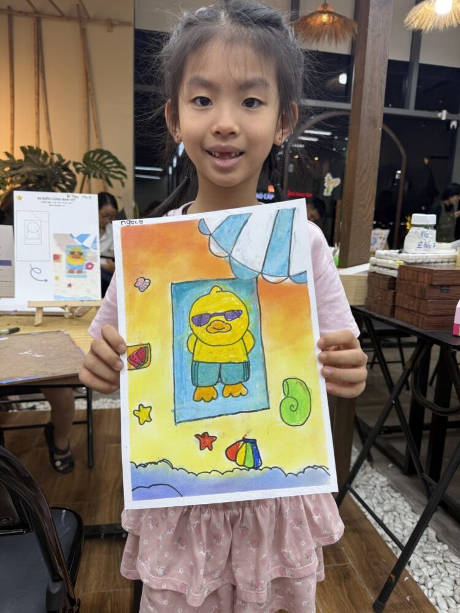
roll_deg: -3.2
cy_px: 306
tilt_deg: -11.0
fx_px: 425
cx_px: 230
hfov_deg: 56.8
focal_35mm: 24
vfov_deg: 71.6
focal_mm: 6.76
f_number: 1.78
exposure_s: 1/100
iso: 64
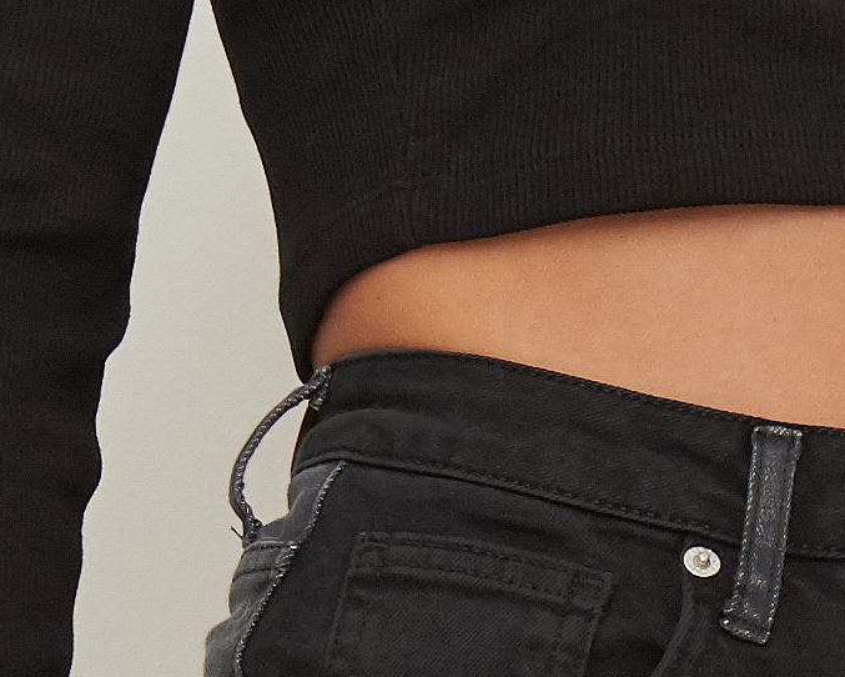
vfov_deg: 3.6
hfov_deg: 4.6
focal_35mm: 423
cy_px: 1371
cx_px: 995
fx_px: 10582
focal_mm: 52
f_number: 8
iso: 250
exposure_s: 1/125
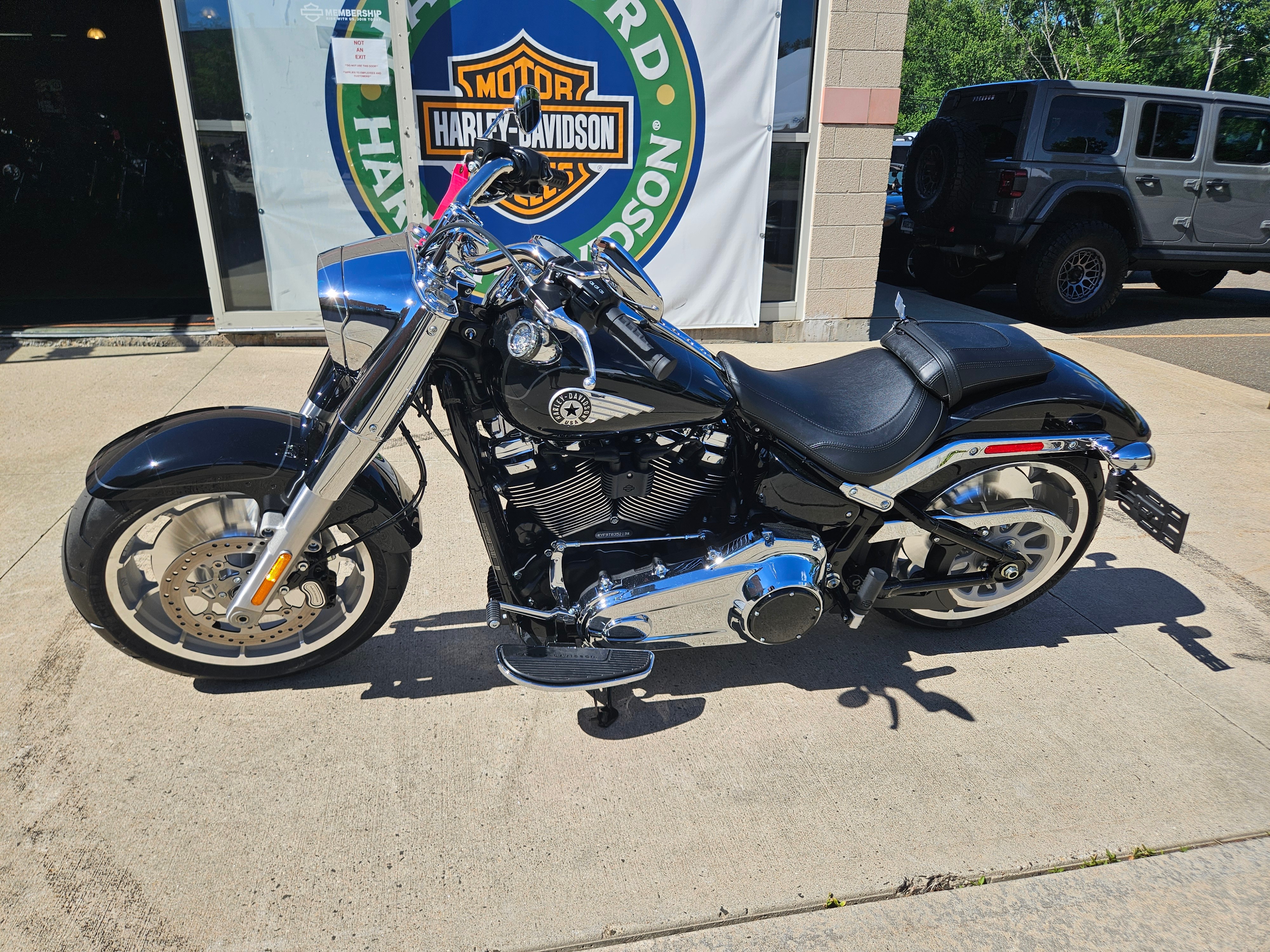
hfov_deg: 73.9
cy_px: 476
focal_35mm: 23
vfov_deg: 58.9
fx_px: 844
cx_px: 635
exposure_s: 1/1580
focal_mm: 5.4
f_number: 1.8
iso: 25
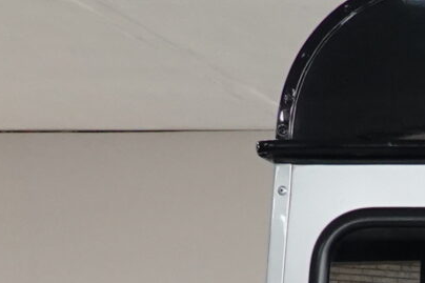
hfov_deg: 11.3
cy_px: 720
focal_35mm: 152
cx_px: 1013
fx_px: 1794
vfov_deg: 8.2
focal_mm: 9
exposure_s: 1/30
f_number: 5
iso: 640
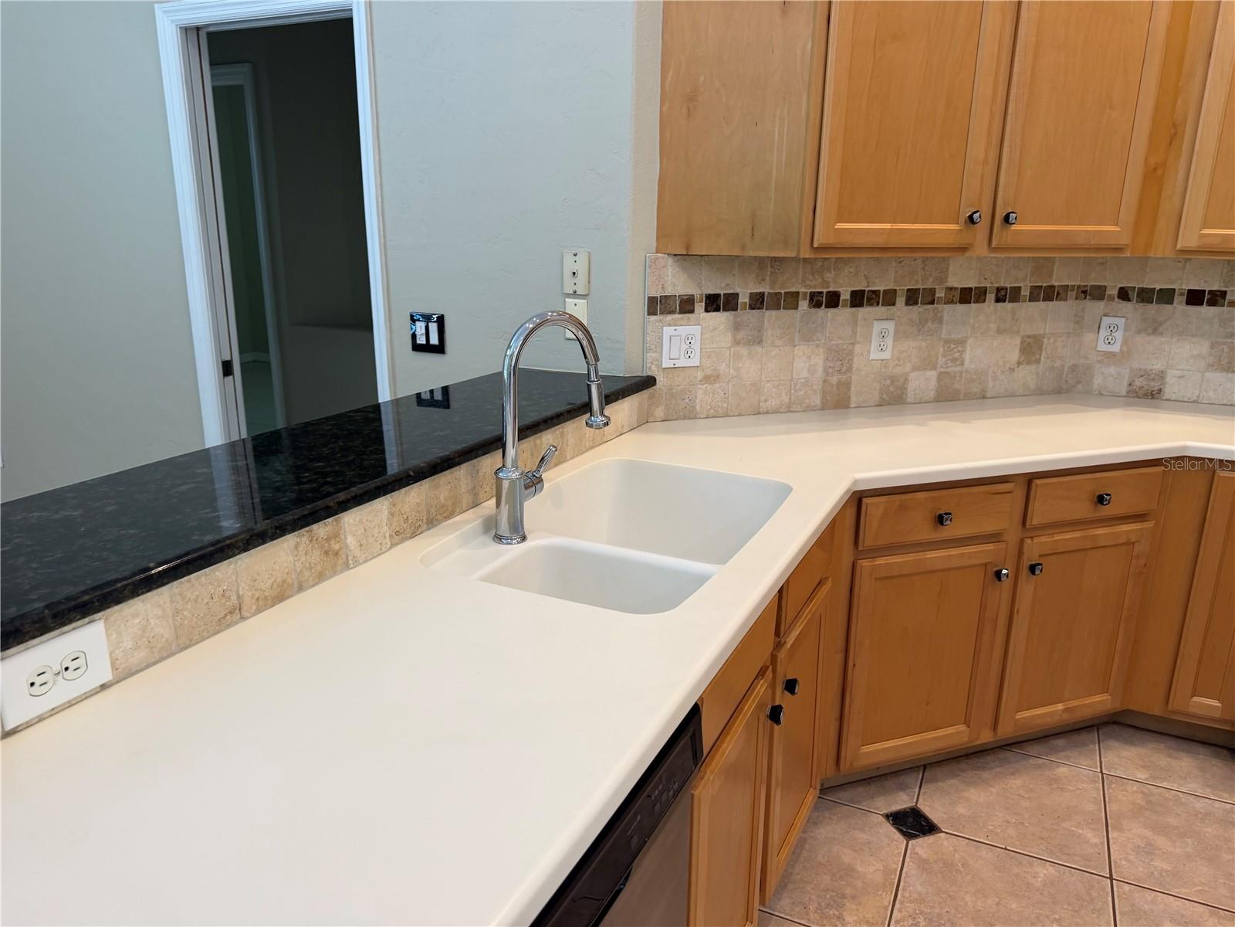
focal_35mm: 24
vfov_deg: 56.8
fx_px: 856
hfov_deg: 71.6
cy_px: 464
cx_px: 618
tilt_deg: -15.6
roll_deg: -1.0
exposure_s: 1/60
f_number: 1.78
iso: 125
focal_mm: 6.76
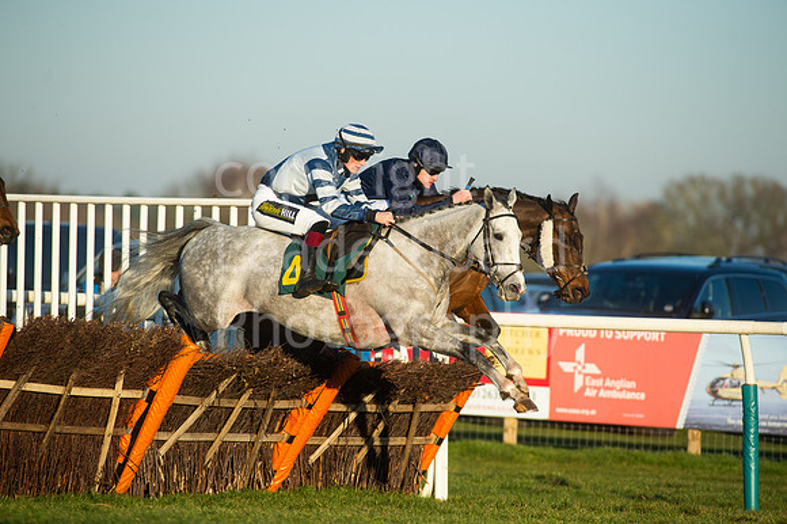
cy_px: 262
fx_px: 6554
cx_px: 394
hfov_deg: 6.9
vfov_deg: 4.6
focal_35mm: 300
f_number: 6.3
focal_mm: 300
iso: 800
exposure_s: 1/4000
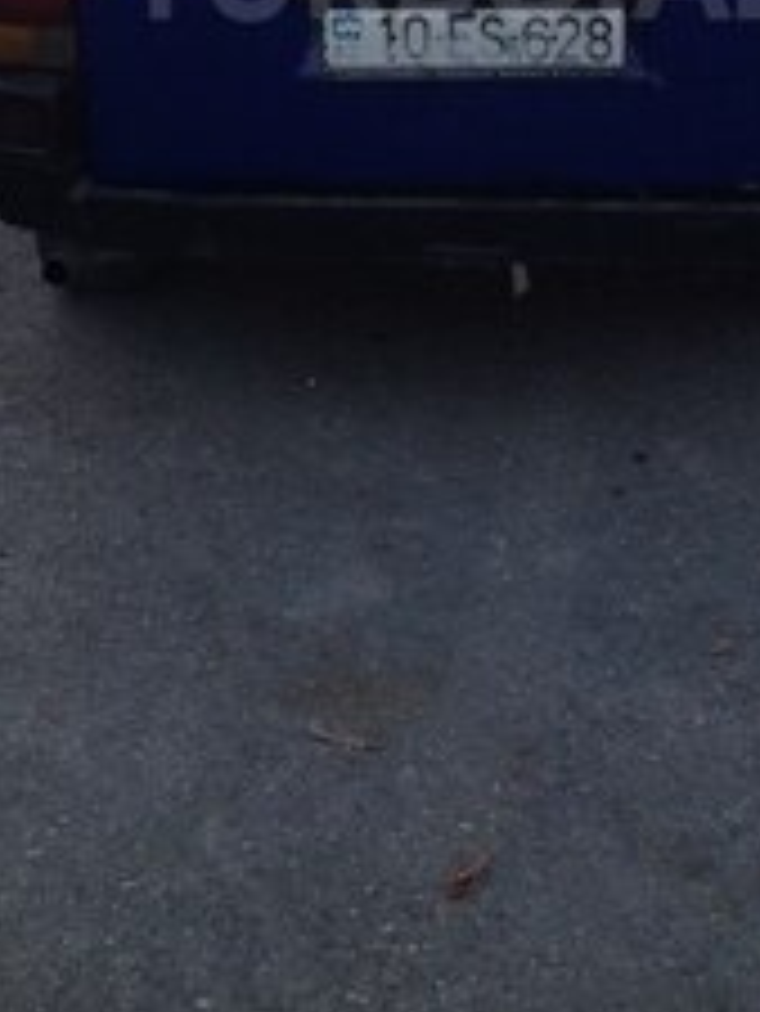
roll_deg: -0.3
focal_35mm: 77
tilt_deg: -10.9
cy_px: -31
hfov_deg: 19.1
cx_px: 468
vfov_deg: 24.1
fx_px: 2252
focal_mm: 4.28
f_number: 2.4
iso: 50
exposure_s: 1/60
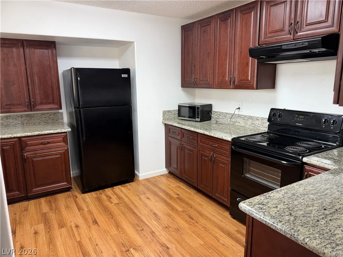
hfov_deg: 71.6
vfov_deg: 56.8
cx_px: 172
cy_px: 128
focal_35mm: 24
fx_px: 238
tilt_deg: -11.0
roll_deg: +0.7
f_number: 1.78
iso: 160
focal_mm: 6.76
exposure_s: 1/60
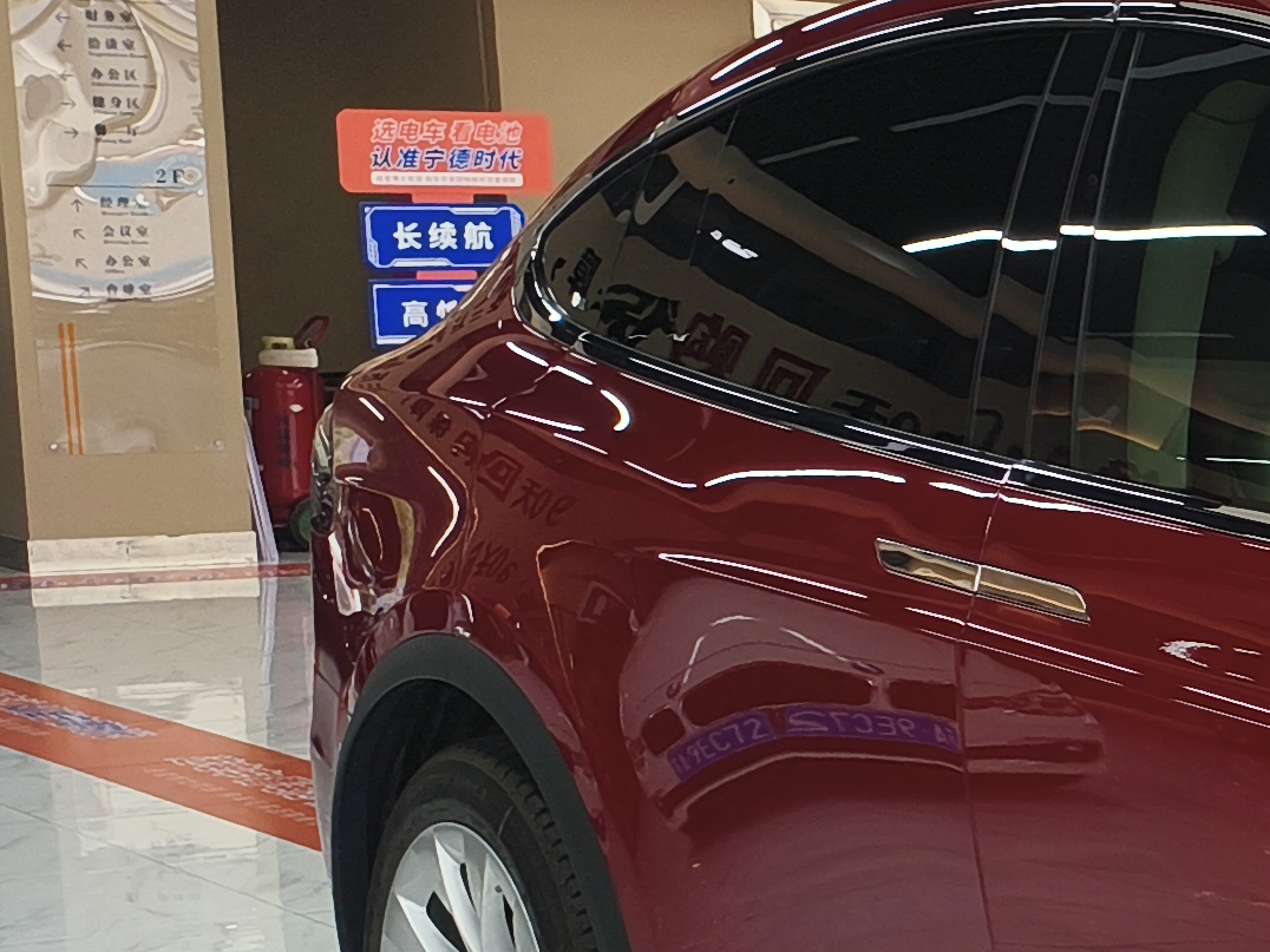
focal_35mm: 99
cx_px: 2189
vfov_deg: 14.7
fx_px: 3632
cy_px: 918
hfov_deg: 16.9
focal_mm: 4.94
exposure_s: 1/130
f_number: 1.5
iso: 50
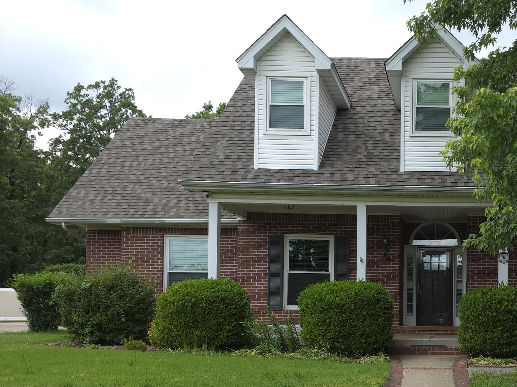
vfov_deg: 29.5
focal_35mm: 48
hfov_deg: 37.6
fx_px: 717
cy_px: 314
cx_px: 441
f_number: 1.7
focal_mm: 6.3
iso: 12
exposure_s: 1/200
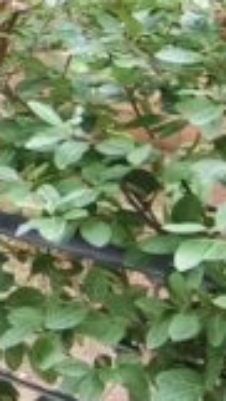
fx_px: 1104
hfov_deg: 8.3
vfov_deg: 19.5
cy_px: -57
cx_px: -594
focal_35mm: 104
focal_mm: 1.91
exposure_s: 1/100
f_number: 2.2
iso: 64
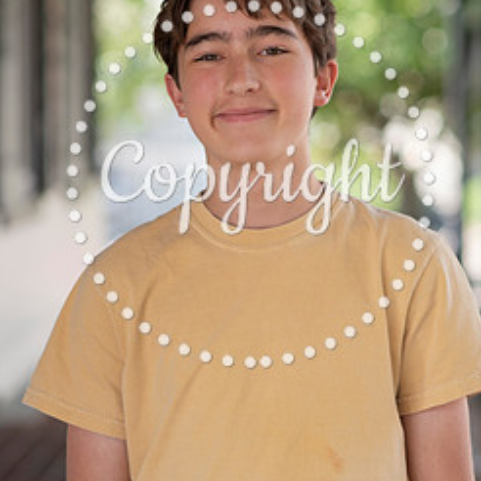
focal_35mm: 132
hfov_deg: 13.2
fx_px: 2075
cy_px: 254
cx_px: 250
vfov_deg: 13.2
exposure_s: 1/320
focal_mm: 85
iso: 200
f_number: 2.8
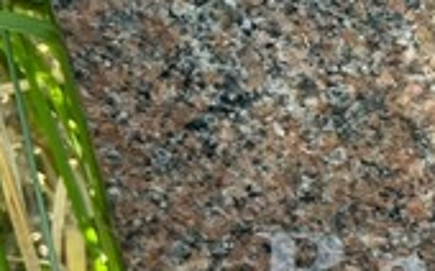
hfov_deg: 14.2
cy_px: 72
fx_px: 1540
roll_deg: +1.6
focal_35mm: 130
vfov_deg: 10.0
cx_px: 780
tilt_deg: -28.6
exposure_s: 1/142
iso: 32
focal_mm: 5.7
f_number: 1.5
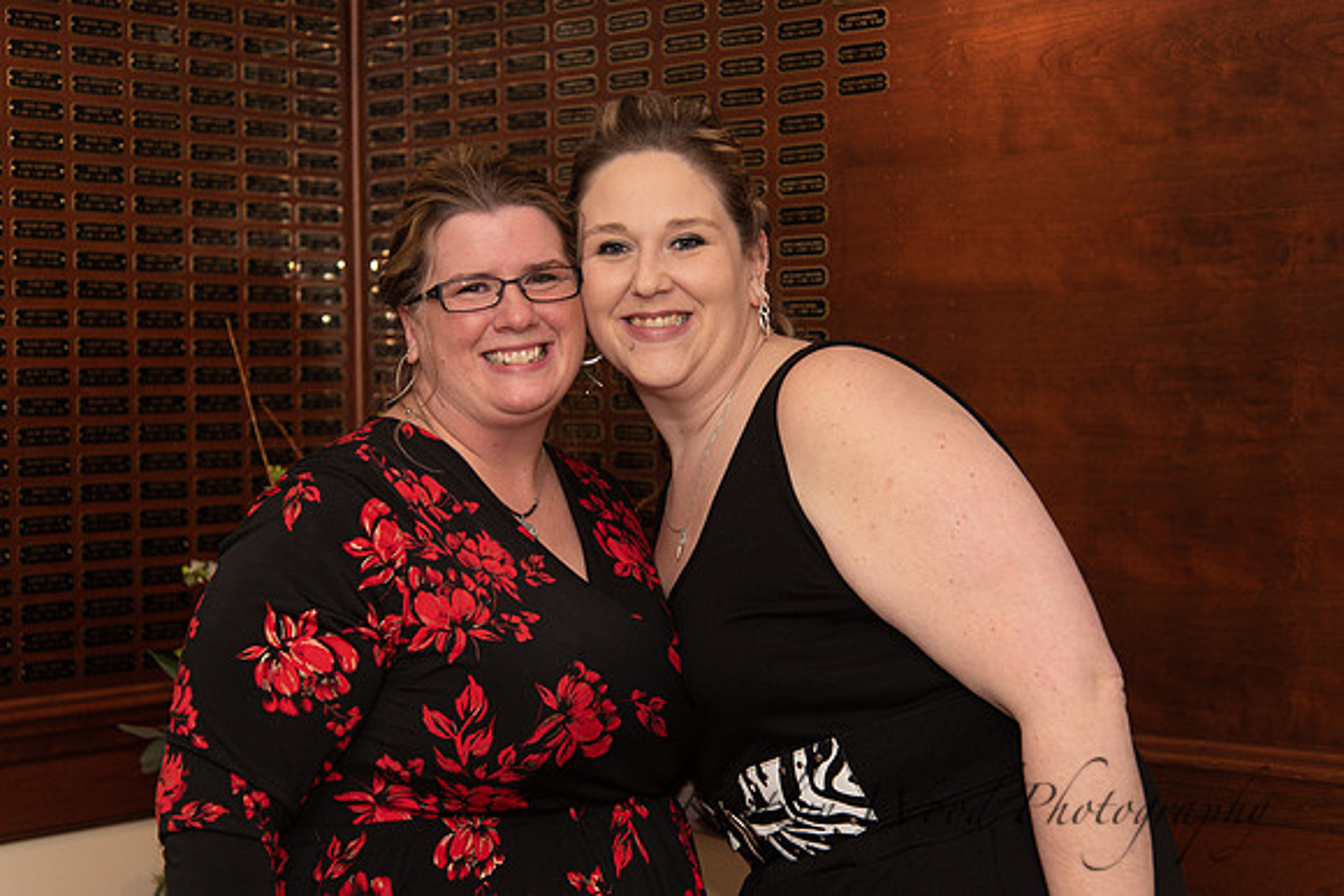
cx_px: 672
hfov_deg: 31.0
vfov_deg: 20.9
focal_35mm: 65
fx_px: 2427
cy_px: 448
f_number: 4
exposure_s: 1/200
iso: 800
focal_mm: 65
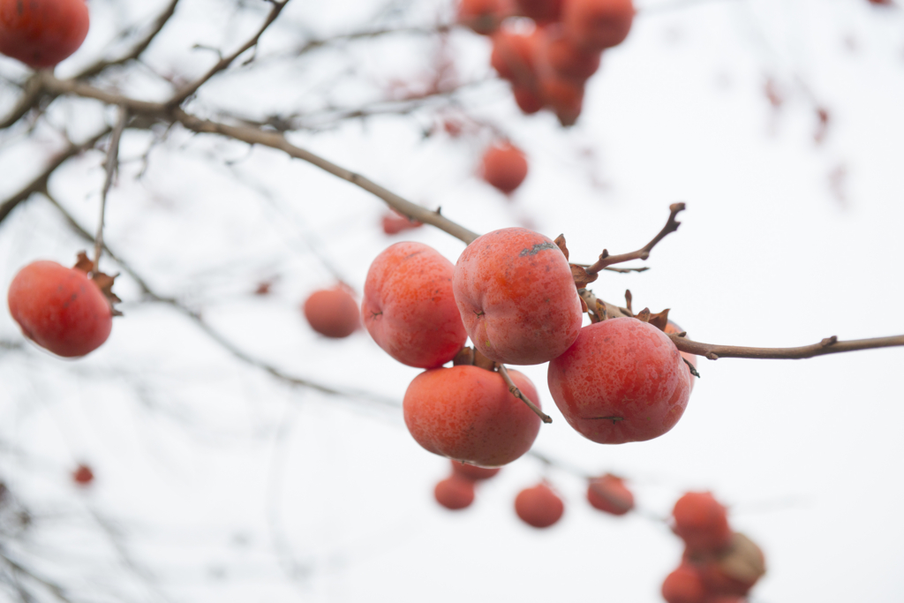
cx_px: 452
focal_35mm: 70
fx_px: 1758
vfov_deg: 19.5
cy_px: 302
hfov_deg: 28.8
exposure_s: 1/160
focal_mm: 70
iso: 800
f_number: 4.5
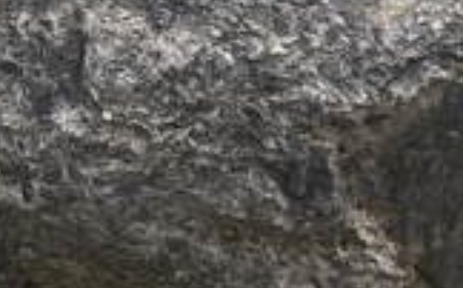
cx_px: -266
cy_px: -259
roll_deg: +3.2
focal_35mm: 168
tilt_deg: -27.6
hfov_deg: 11.8
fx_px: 2118
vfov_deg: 7.5
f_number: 1.6
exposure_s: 1/1030
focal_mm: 5.1
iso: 32
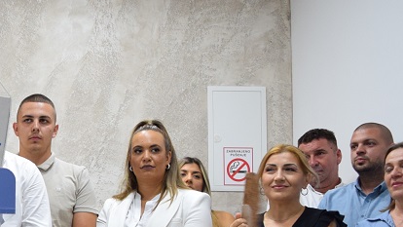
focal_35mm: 82
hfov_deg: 22.8
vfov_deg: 14.3
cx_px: -132
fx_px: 876
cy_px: 266
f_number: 4
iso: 720
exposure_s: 1/60
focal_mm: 18
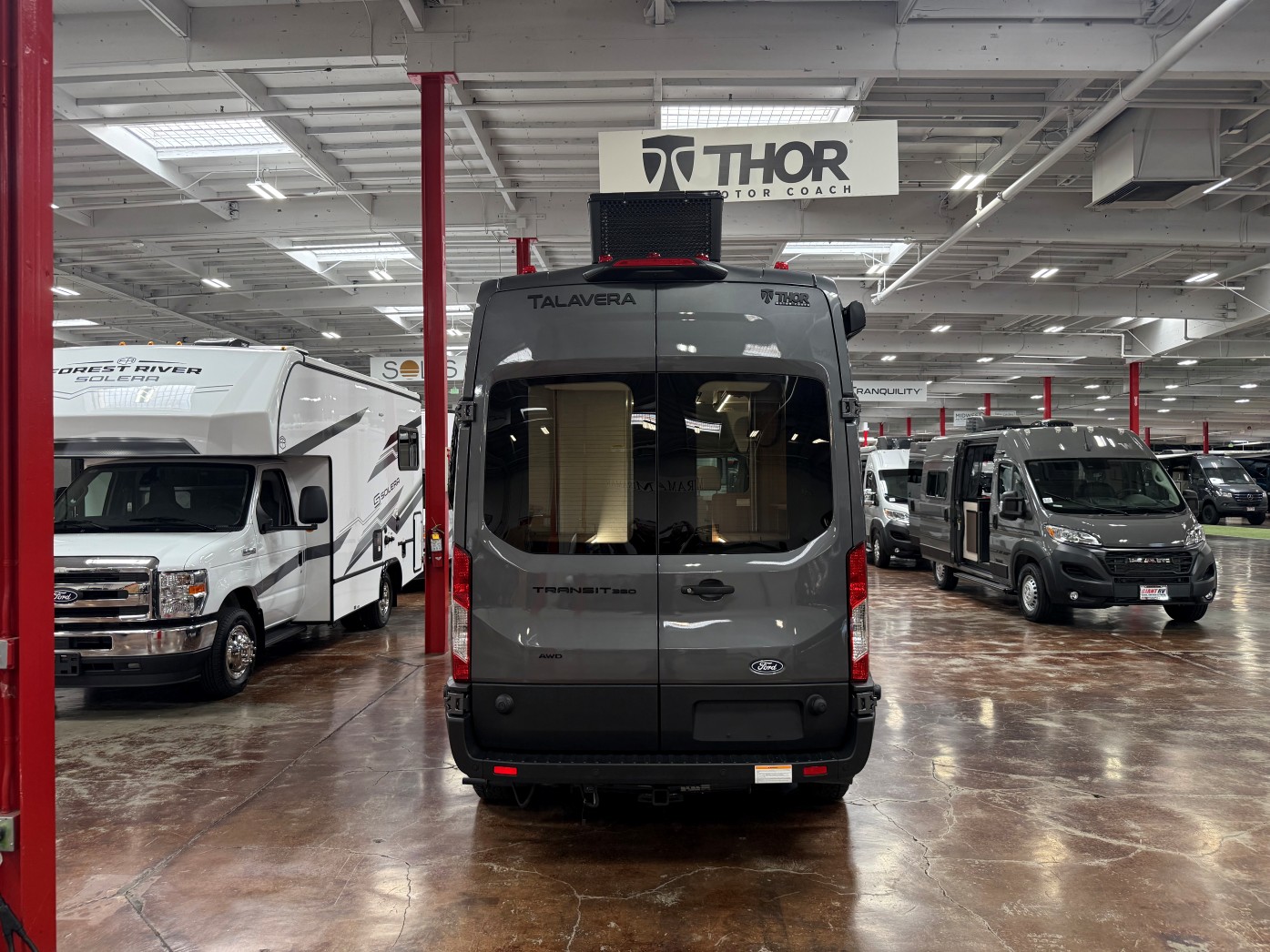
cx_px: 635
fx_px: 880
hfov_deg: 71.6
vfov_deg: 56.8
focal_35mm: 24
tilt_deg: +0.9
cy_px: 476
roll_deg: +0.0
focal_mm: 6.76
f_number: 1.78
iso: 200
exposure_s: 1/165
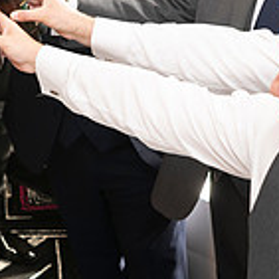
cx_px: 24
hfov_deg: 20.2
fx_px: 766
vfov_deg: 20.2
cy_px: 30
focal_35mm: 84
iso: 800
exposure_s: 1/100
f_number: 2.8
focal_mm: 24
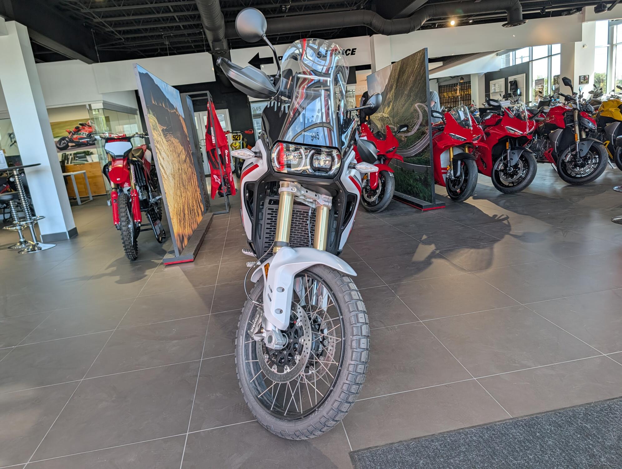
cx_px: 311
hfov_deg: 71.5
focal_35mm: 24
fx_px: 432
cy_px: 234
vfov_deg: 56.9
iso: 25
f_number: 1.68
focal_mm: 6.9
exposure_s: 1/120
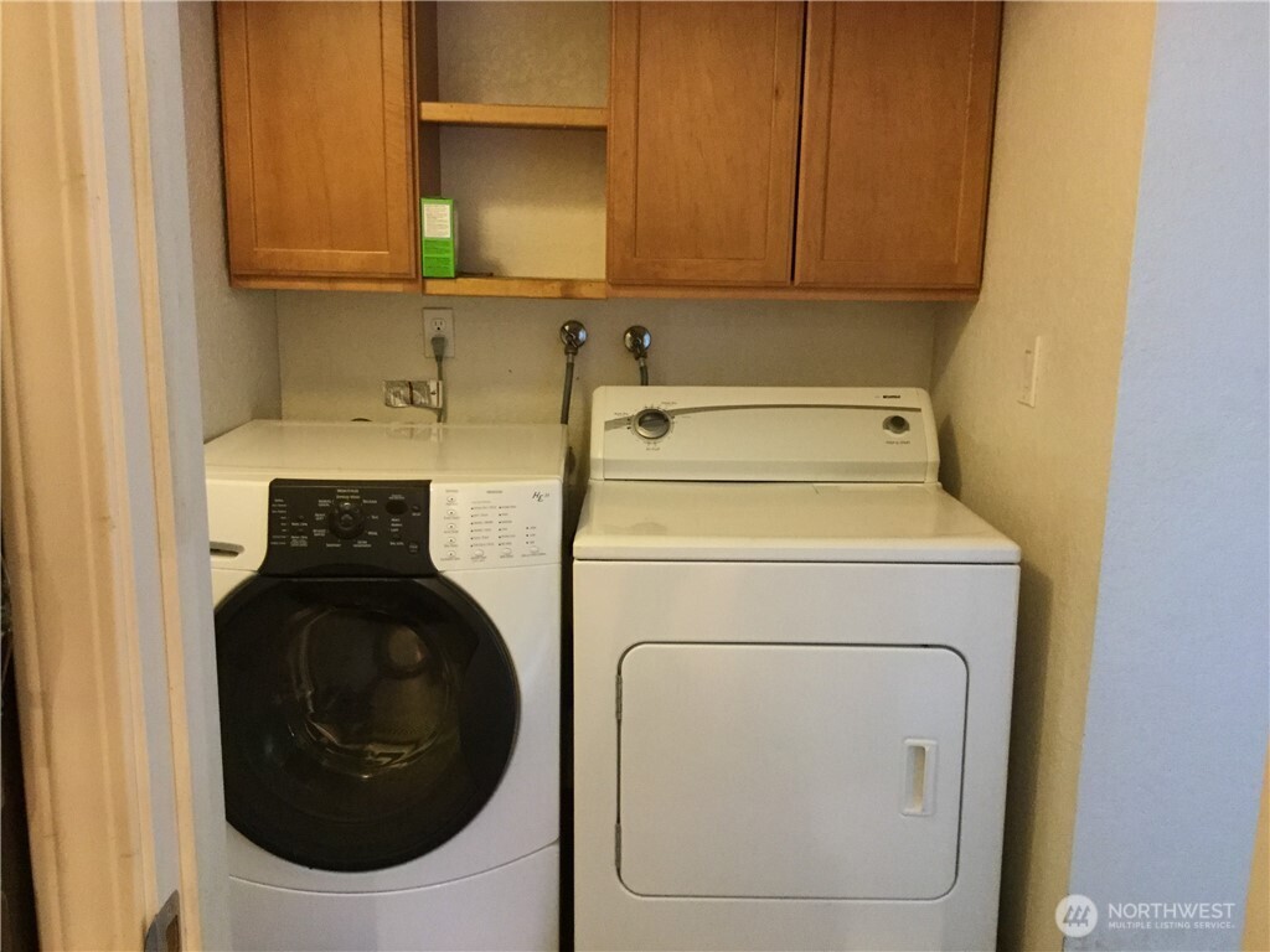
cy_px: 476
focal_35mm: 31
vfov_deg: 45.4
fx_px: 1137
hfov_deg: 58.4
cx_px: 635
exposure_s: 1/20
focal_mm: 3.3
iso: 200
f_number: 2.4
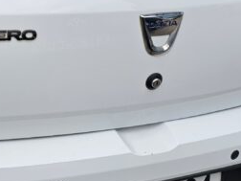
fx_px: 508
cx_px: -30
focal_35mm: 73
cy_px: 60
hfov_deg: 24.7
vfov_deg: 20.1
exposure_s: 1/128
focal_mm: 6.3
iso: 10
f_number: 1.7
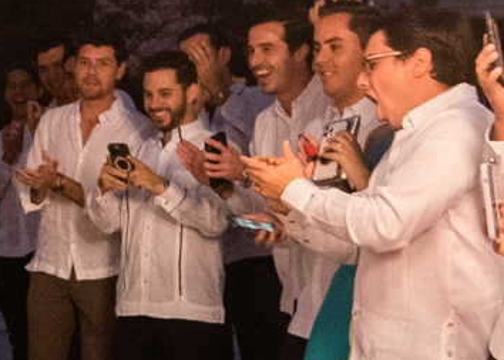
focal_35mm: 138
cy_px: 258
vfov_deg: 10.4
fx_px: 1976
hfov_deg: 13.6
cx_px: -269
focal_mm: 17
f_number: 2.8
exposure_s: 1/200
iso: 2500
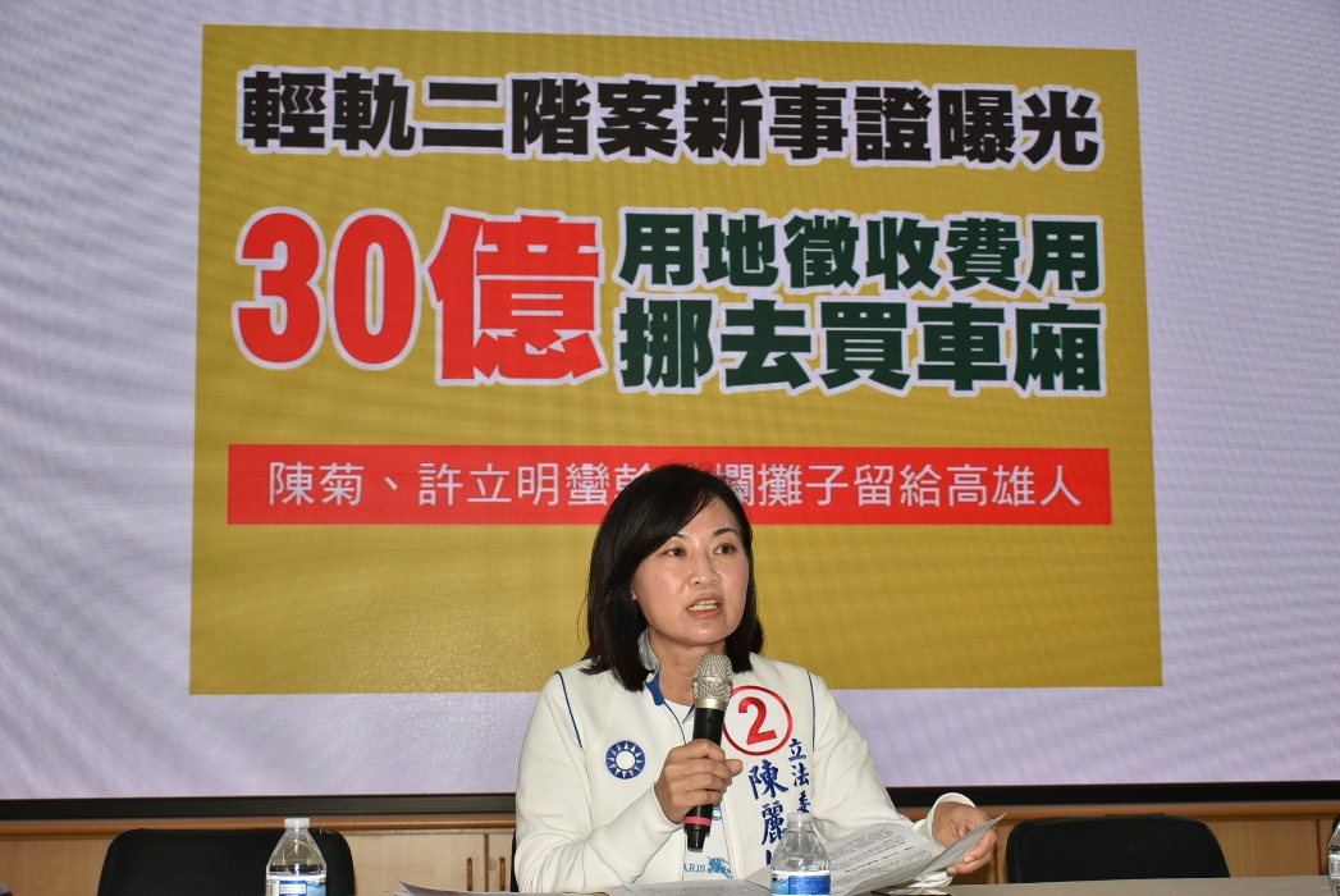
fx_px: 1900
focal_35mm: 51
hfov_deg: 38.9
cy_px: 448
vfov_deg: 26.5
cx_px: 670
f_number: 4.2
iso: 100
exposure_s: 1/80
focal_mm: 34
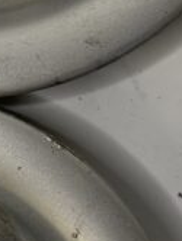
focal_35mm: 125
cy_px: 75
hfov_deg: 11.6
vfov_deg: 15.7
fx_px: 874
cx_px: -48
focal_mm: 5.96
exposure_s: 1/100
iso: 125
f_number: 1.6
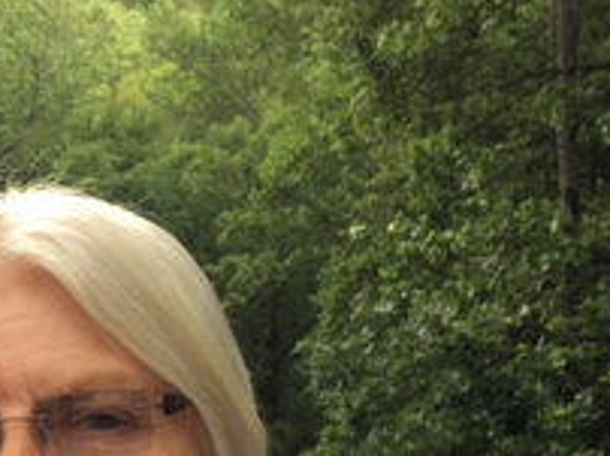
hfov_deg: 20.3
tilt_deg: -3.9
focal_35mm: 92
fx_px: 1619
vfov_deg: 15.9
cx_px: -69
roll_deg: -0.2
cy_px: 359
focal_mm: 4.15
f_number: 2.2
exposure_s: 1/60
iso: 32
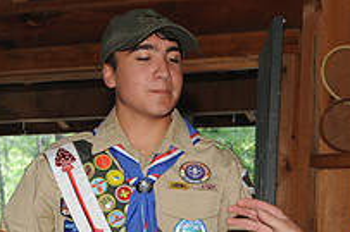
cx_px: 345
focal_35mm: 137
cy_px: 192
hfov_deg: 14.7
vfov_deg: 10.0
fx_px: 1331
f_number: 5.6
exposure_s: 1/60
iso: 320
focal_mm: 48
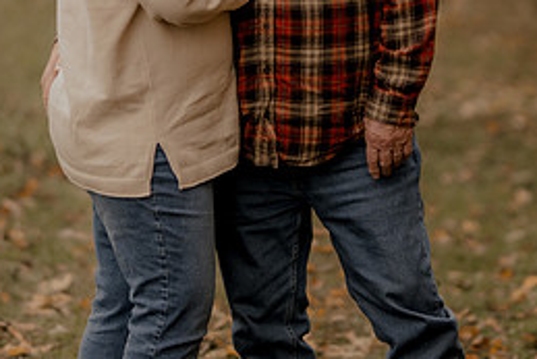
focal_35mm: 190
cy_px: -36
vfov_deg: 7.2
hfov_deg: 10.8
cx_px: 158
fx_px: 2836
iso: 250
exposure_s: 1/2500
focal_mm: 85
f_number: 1.8
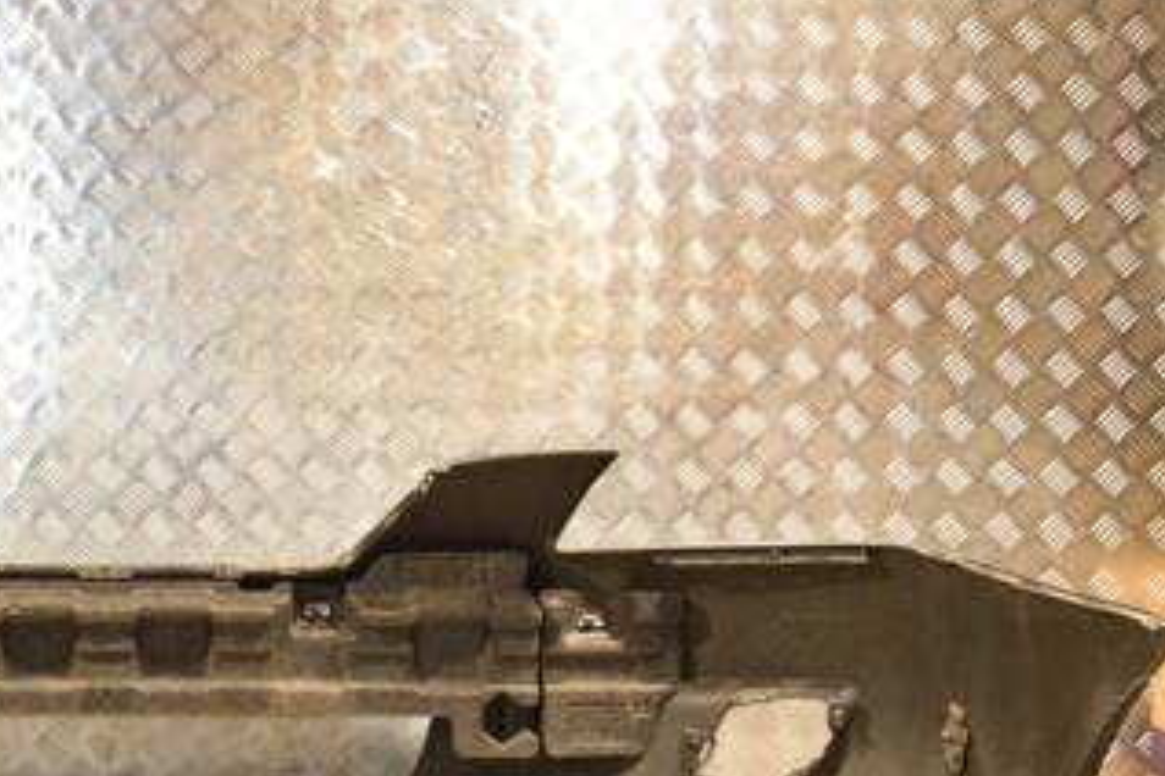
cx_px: 77
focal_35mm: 68
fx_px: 2200
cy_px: 458
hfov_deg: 28.3
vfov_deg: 20.0
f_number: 5
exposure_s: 1/160
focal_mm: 24
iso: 800
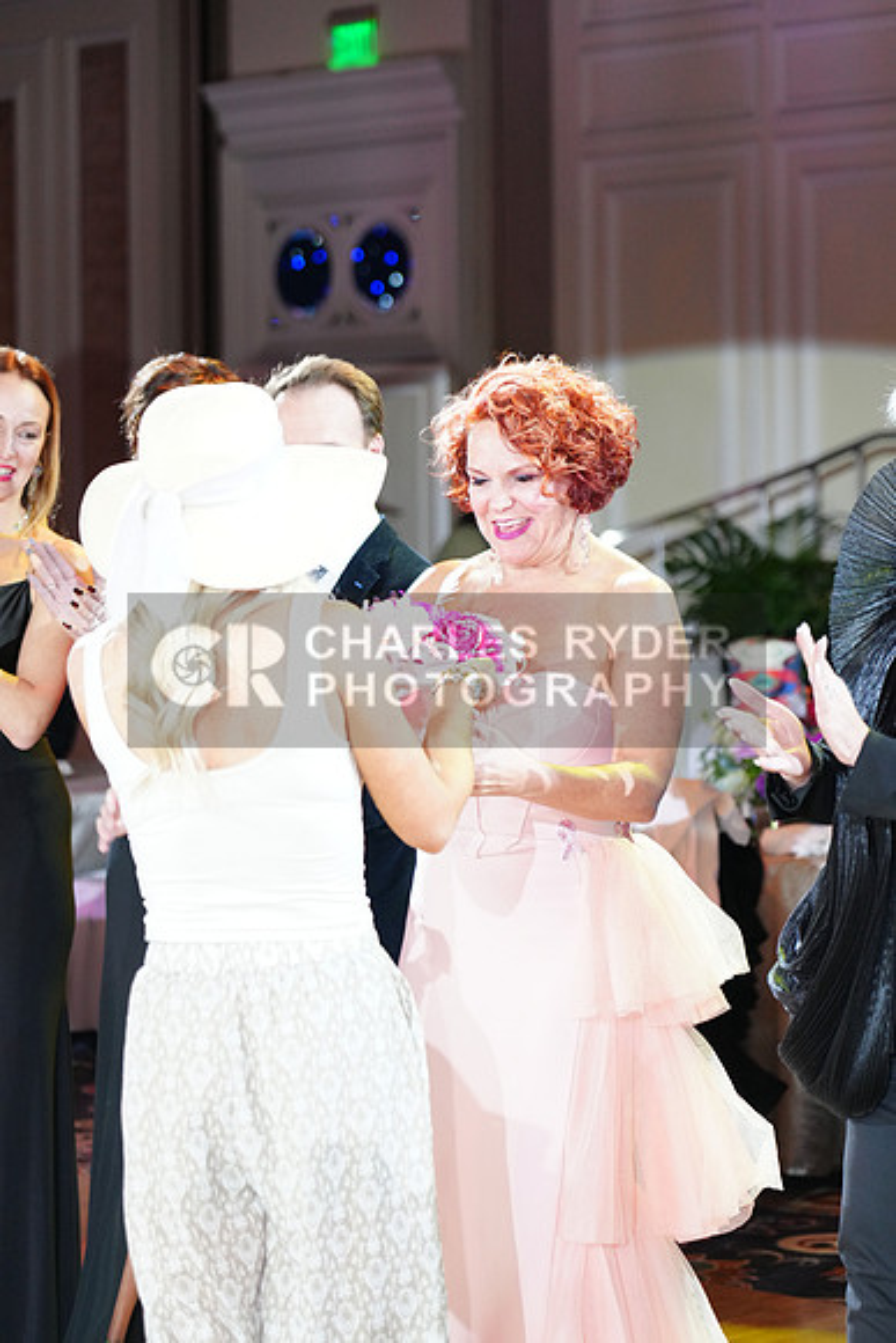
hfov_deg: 13.0
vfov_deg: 19.5
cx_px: 448
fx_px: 3917
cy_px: 672
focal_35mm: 105
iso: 2500
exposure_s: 1/250
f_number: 4
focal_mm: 105
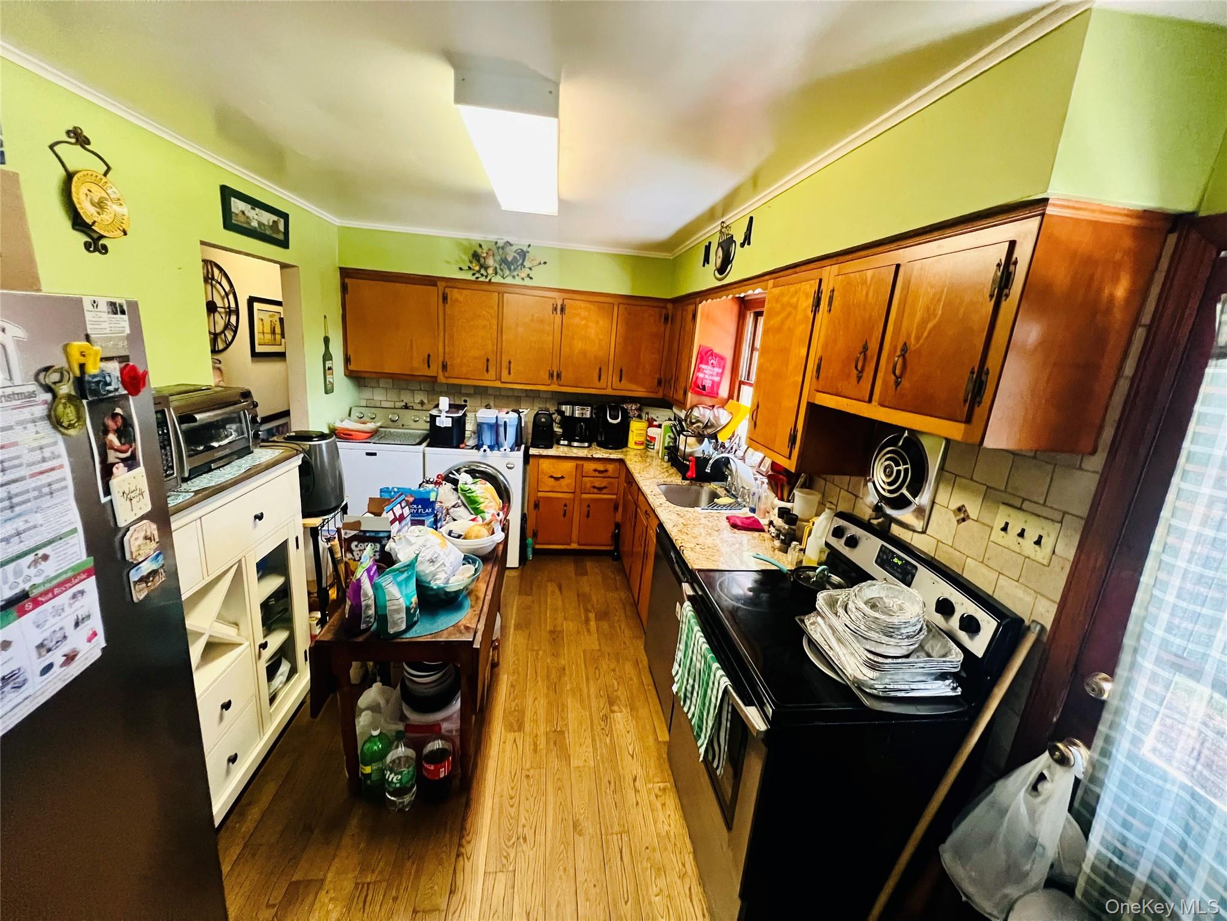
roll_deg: -4.8
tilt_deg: -13.4
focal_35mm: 13
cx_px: 614
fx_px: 461
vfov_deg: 89.9
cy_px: 460
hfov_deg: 106.2
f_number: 1.8
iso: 640
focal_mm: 1.57
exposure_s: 1/60
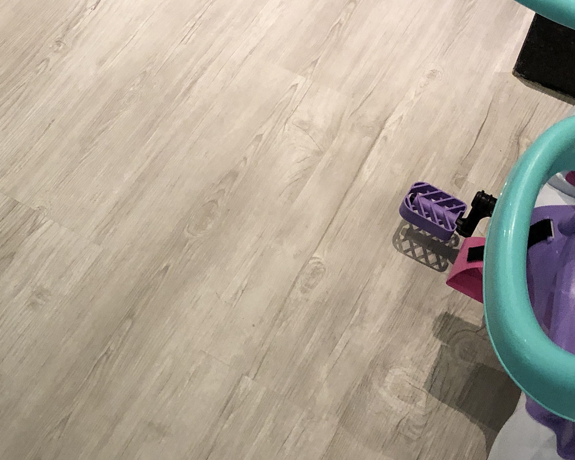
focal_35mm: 59
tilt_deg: -49.9
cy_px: 113
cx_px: 155
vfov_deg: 25.5
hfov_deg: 31.5
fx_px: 1004
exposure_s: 1/15
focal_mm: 4
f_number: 1.8
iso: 100
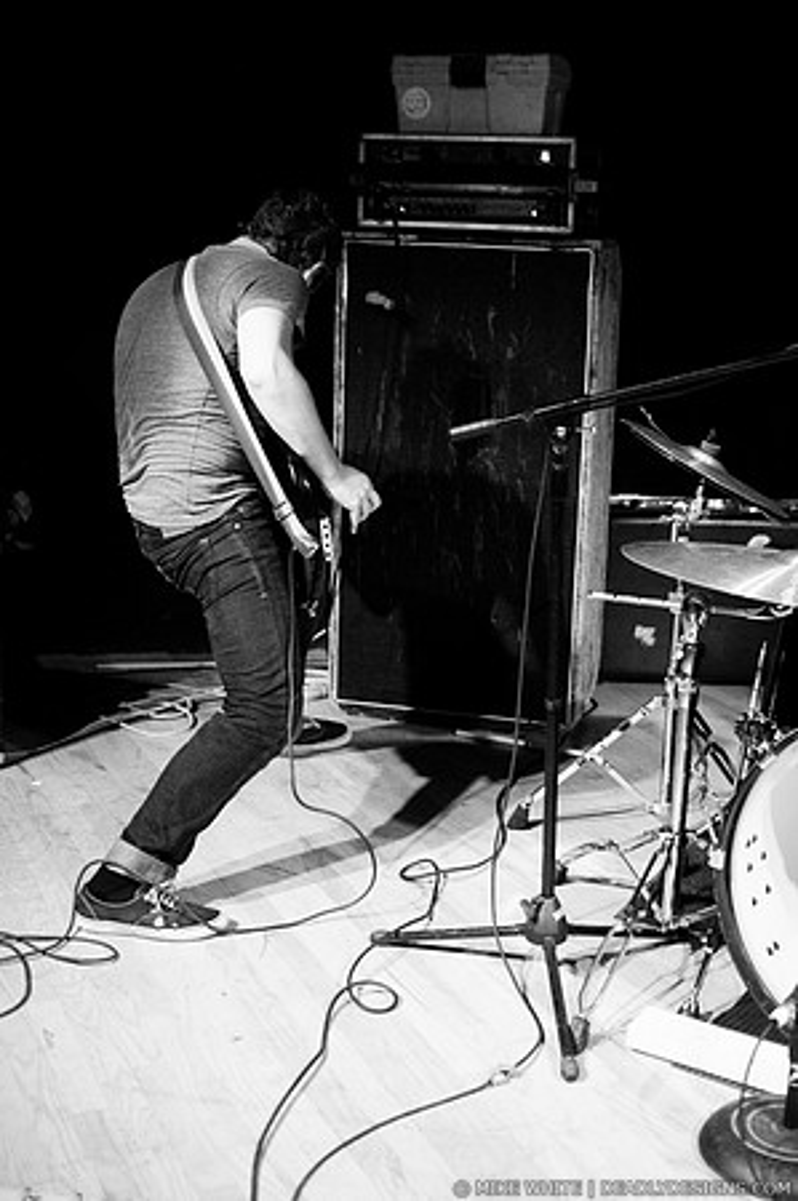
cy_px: 600
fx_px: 1500
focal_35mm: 45
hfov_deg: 29.8
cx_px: 399
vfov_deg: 43.6
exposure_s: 1/250
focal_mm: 30
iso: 1000
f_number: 1.8
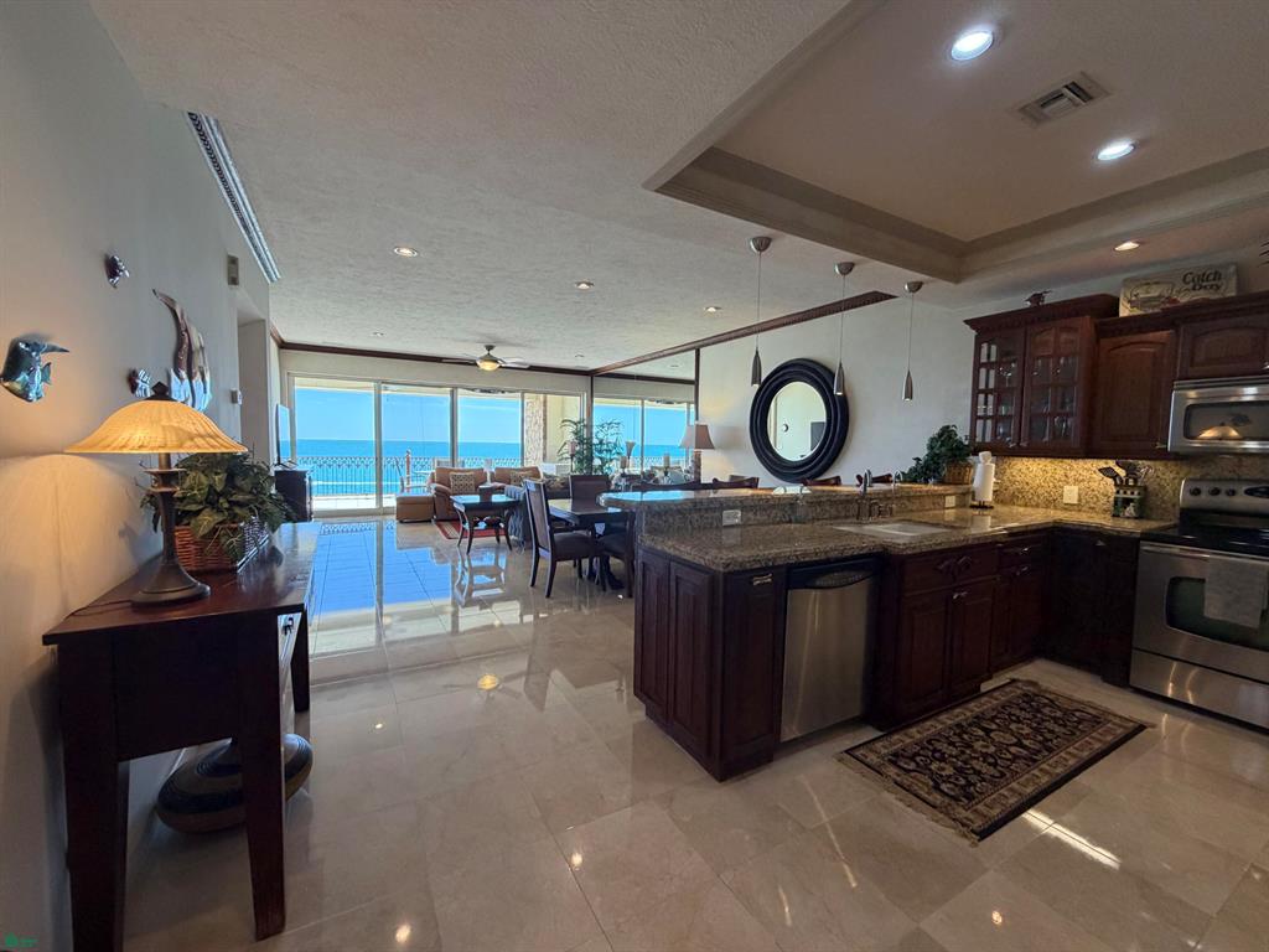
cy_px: 476
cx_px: 634
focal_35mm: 14
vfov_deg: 85.7
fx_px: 513
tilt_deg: -3.4
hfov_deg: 102.1
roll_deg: +0.4
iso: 200
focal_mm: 2.22
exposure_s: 1/120
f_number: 2.2
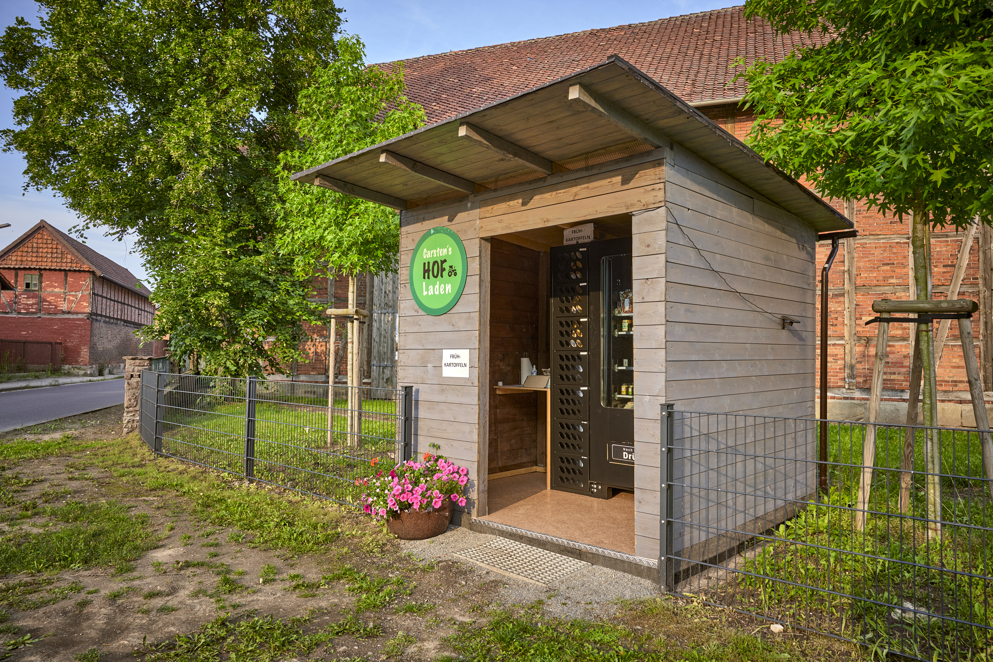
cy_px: 331
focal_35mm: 24
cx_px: 496
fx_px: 662
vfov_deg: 53.1
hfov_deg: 73.7
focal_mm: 24
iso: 200
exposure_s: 1/125
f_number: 5.6
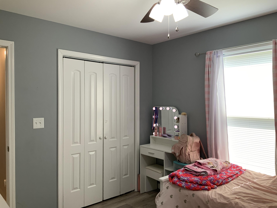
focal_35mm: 29
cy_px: 104
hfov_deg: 61.7
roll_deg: +0.2
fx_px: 232
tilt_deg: -1.5
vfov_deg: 48.2
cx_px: 138
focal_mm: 3
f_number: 1.8
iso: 50
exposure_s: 1/120
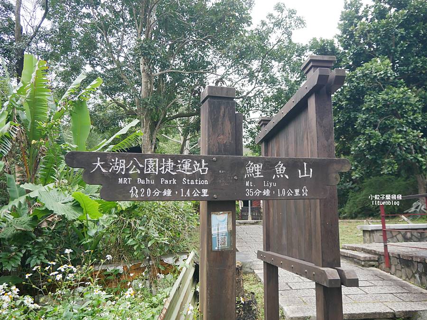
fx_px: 346
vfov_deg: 49.8
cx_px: 214
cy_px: 160
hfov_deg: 63.4
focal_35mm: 28
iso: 500
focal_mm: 14
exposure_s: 1/60
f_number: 3.5
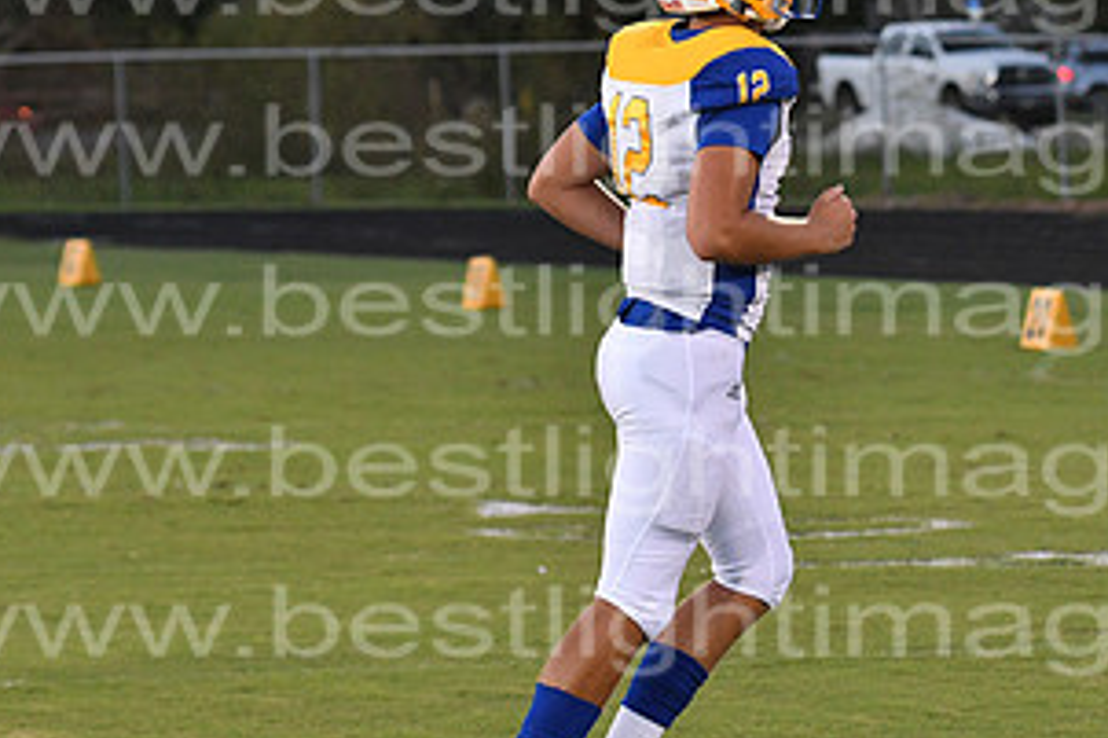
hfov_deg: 8.4
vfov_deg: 5.6
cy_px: 229
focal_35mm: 245
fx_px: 7535
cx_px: 748
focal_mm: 85
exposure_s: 1/800
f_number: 4
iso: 1600
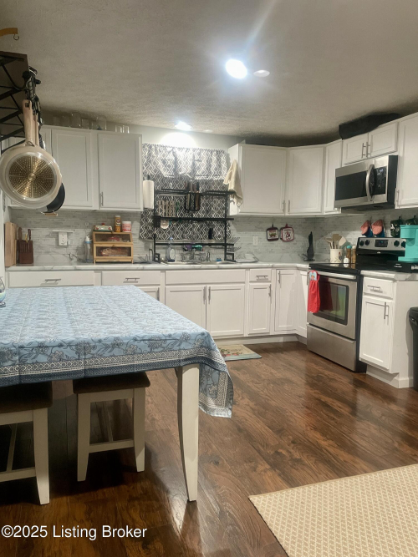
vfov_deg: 67.3
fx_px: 419
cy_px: 278
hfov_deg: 53.0
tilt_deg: -5.2
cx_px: 209
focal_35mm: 26
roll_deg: +0.0
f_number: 1.6
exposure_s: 1/59
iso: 250
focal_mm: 4.2
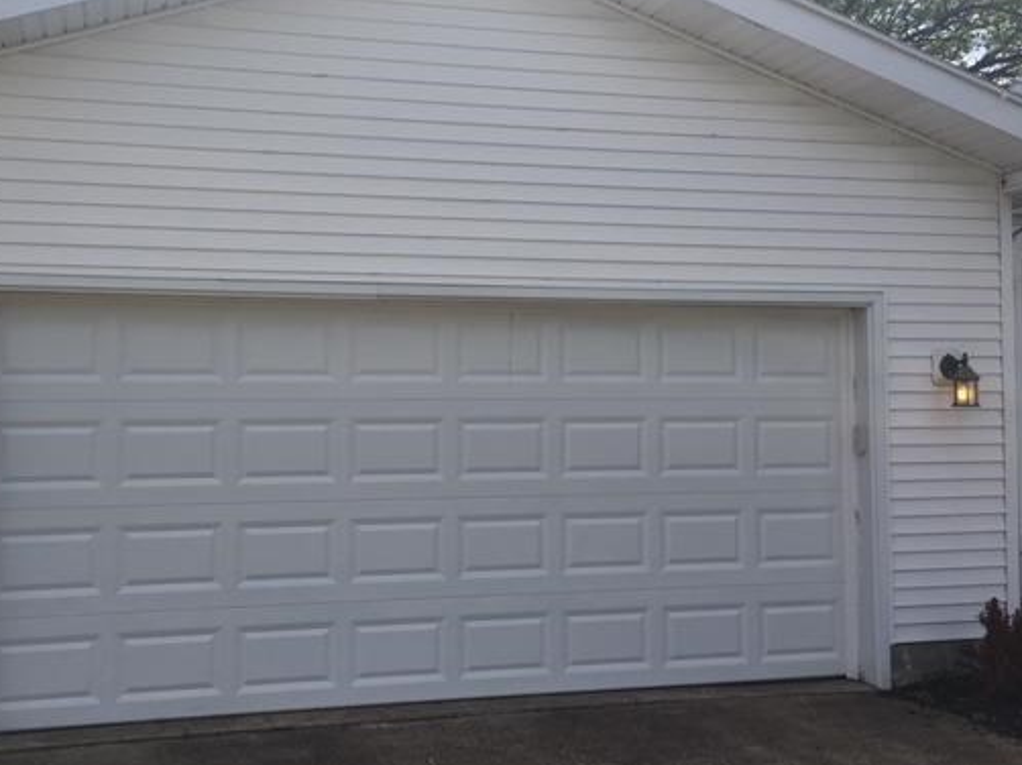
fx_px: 1092
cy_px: 372
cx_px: 377
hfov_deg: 49.6
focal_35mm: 37
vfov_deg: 38.6
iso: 25
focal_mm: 4.15
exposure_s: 1/1399
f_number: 2.2
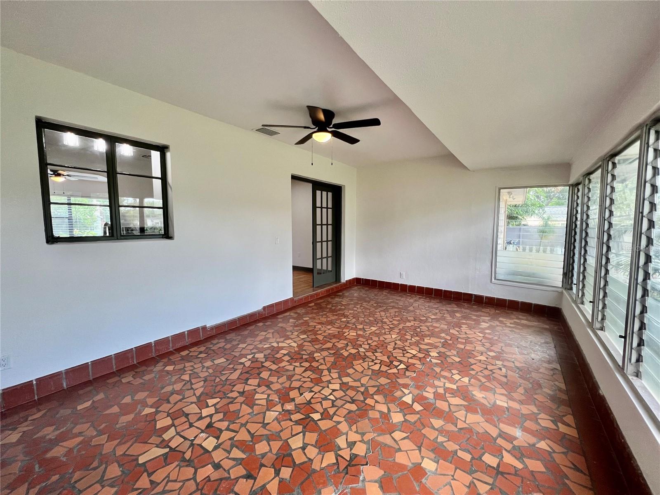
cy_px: 248
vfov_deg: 89.9
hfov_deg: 106.2
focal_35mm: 13
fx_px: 248
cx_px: 330
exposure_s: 1/99
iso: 100
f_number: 1.8
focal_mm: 1.57
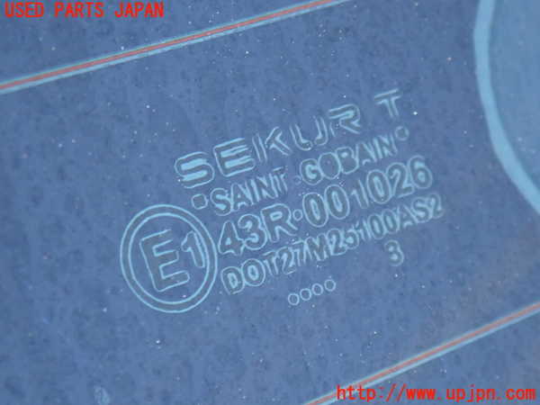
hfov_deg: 19.6
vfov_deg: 14.8
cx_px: 270
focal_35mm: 100
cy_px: 202
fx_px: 1560
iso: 640
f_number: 4.9
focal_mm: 18
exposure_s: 1/100
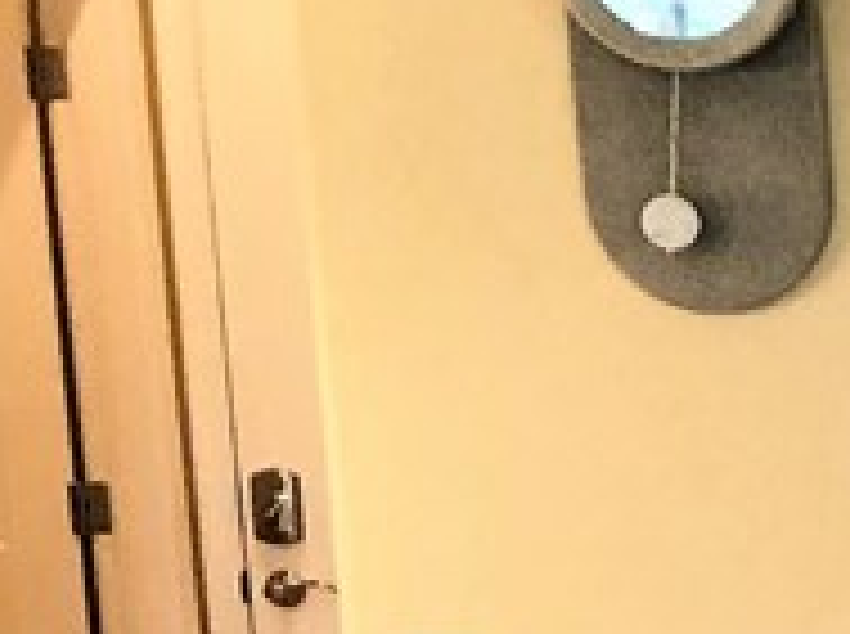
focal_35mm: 152
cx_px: 2258
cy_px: 895
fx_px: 3725
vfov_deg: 9.5
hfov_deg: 10.5
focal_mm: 3.99
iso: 40
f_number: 1.8
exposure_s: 1/15
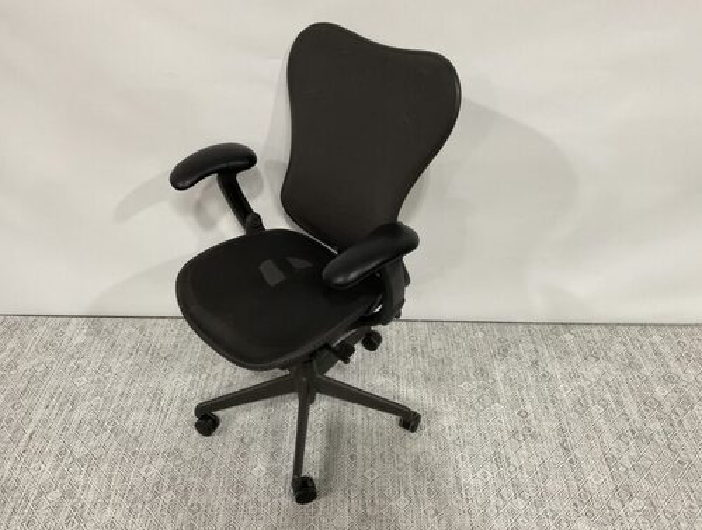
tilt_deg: -37.0
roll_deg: -2.4
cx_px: 351
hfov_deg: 61.6
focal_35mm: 29
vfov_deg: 48.4
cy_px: 265
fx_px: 589
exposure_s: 1/60
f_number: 1.8
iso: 100
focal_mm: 3
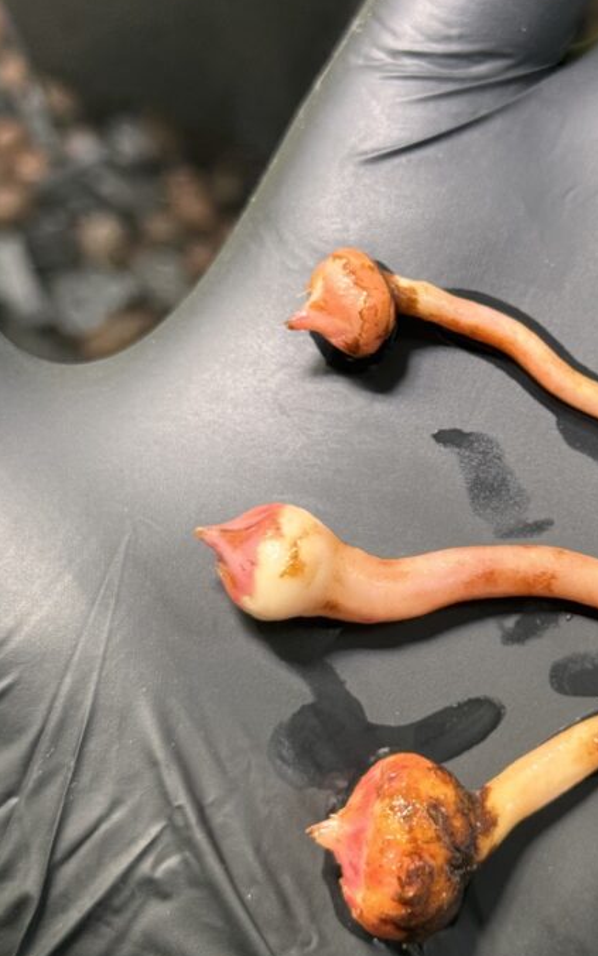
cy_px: 501
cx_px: 469
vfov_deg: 26.8
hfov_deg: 16.8
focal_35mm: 77
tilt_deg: -81.0
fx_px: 2008
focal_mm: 6.76
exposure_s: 1/326
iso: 64
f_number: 1.78
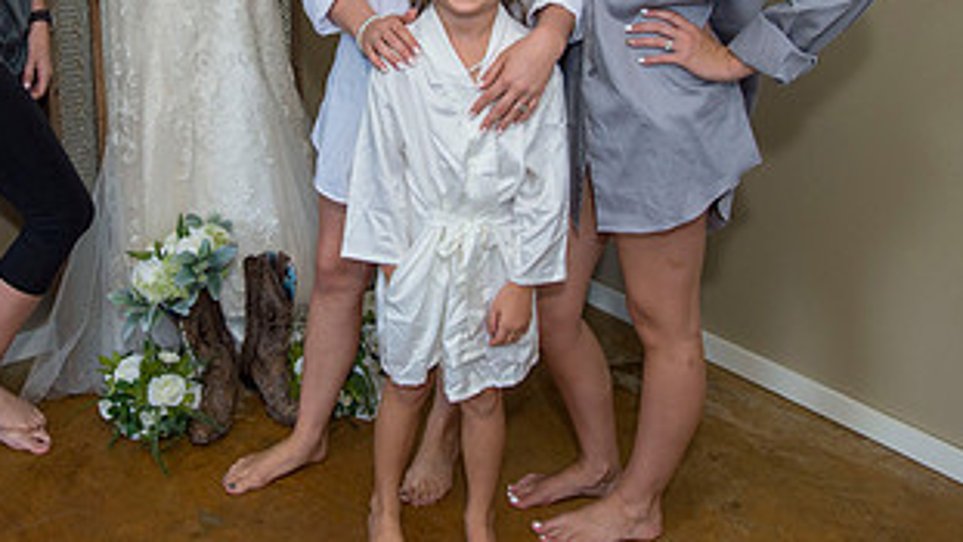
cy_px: 56
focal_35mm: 43
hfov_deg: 46.5
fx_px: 1098
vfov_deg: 26.8
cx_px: 310
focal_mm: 22
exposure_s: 1/320
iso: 1250
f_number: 4
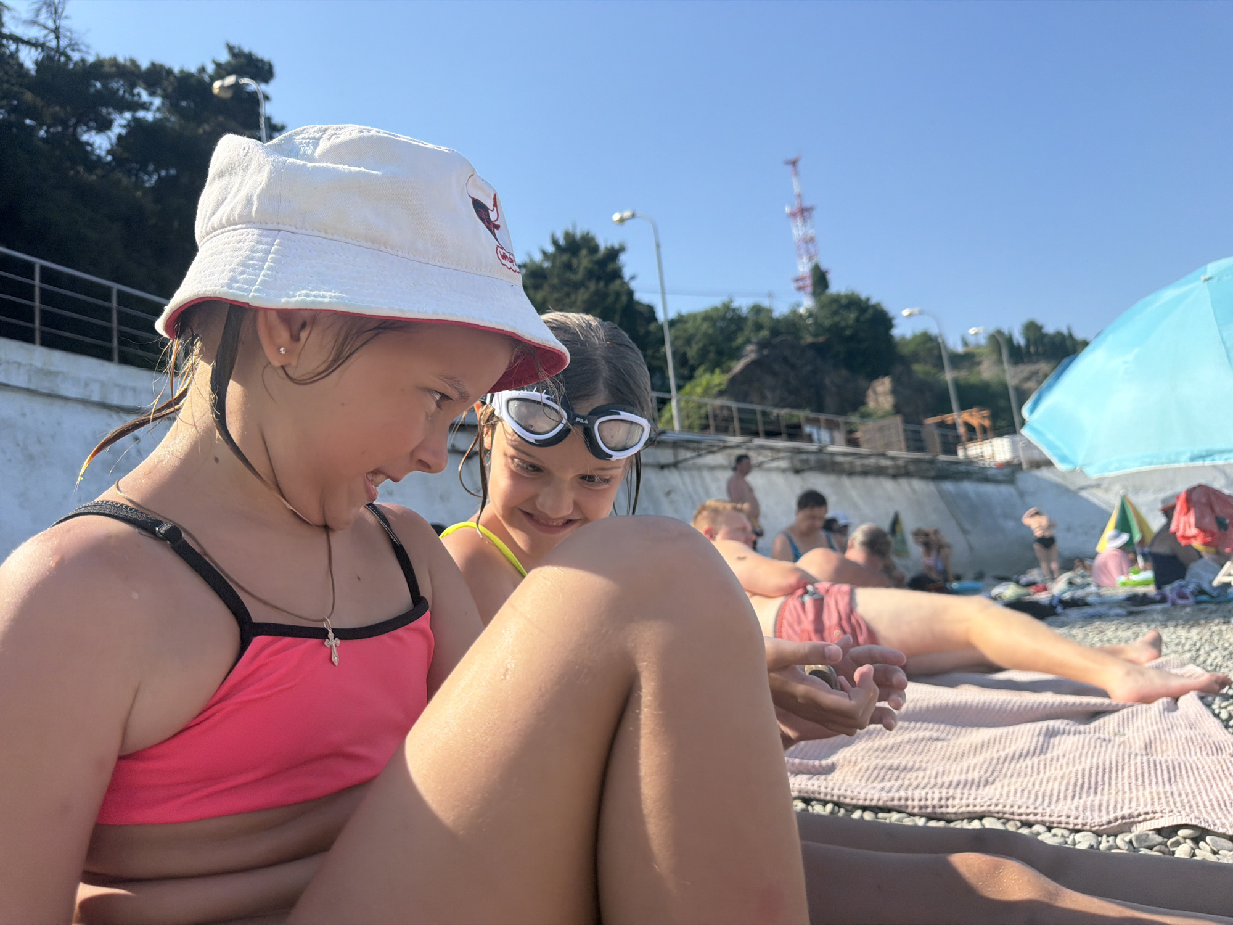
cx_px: 616
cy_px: 462
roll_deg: +6.9
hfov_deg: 71.6
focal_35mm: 24
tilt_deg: +8.9
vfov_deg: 56.8
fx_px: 855
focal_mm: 6.76
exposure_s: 1/11905
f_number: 1.78
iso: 320
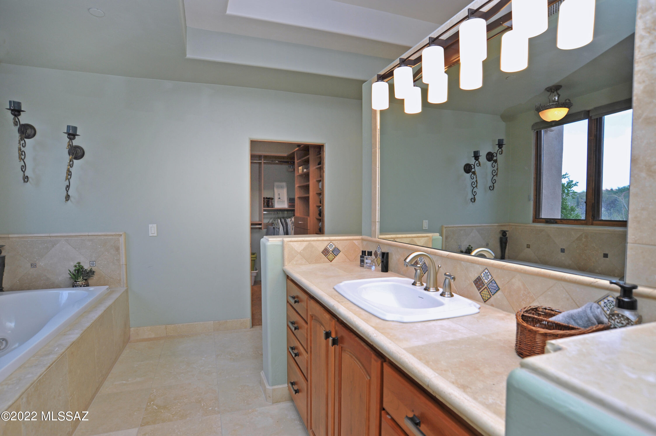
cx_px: 328
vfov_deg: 67.3
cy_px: 218
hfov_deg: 90.0
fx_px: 328
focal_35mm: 18
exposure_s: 1/100
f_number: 8
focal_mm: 18
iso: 640
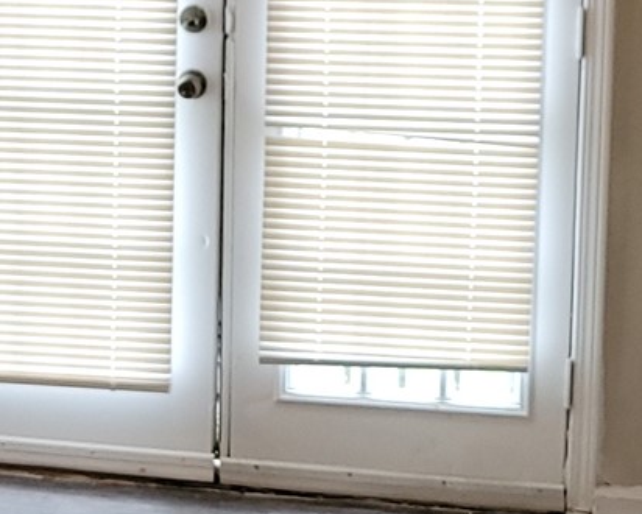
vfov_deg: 12.2
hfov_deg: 15.3
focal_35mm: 126
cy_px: 112
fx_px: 2395
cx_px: 323
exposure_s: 1/40
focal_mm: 5.4
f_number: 1.8
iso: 100
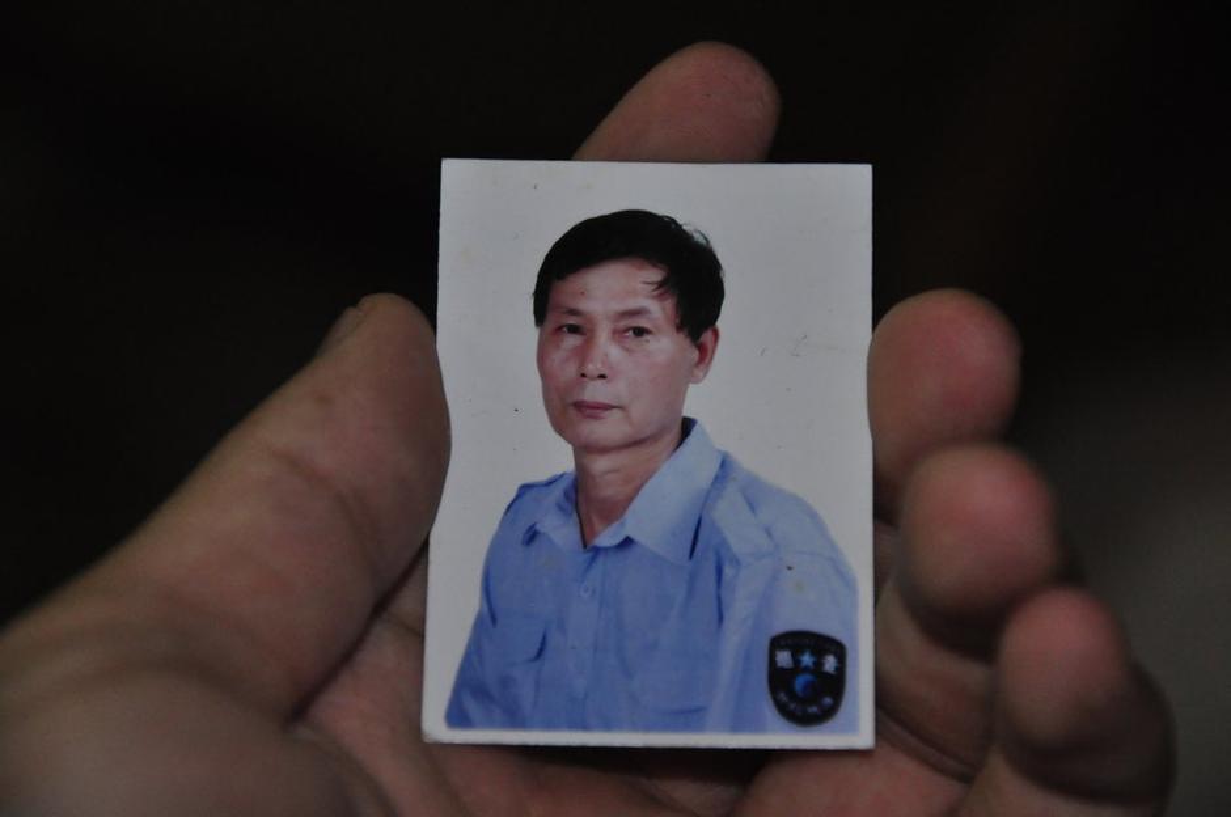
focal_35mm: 158
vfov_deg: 8.7
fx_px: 5378
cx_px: 616
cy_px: 408
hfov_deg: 13.1
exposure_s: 1/60
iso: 1600
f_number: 5.6
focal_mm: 105
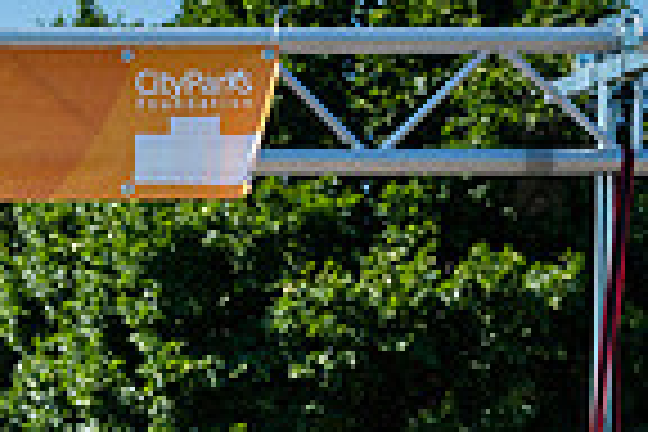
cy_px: 790
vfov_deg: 9.9
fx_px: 2358
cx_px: -346
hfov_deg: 14.5
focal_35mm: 131
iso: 200
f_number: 4
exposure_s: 1/1250
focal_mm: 32
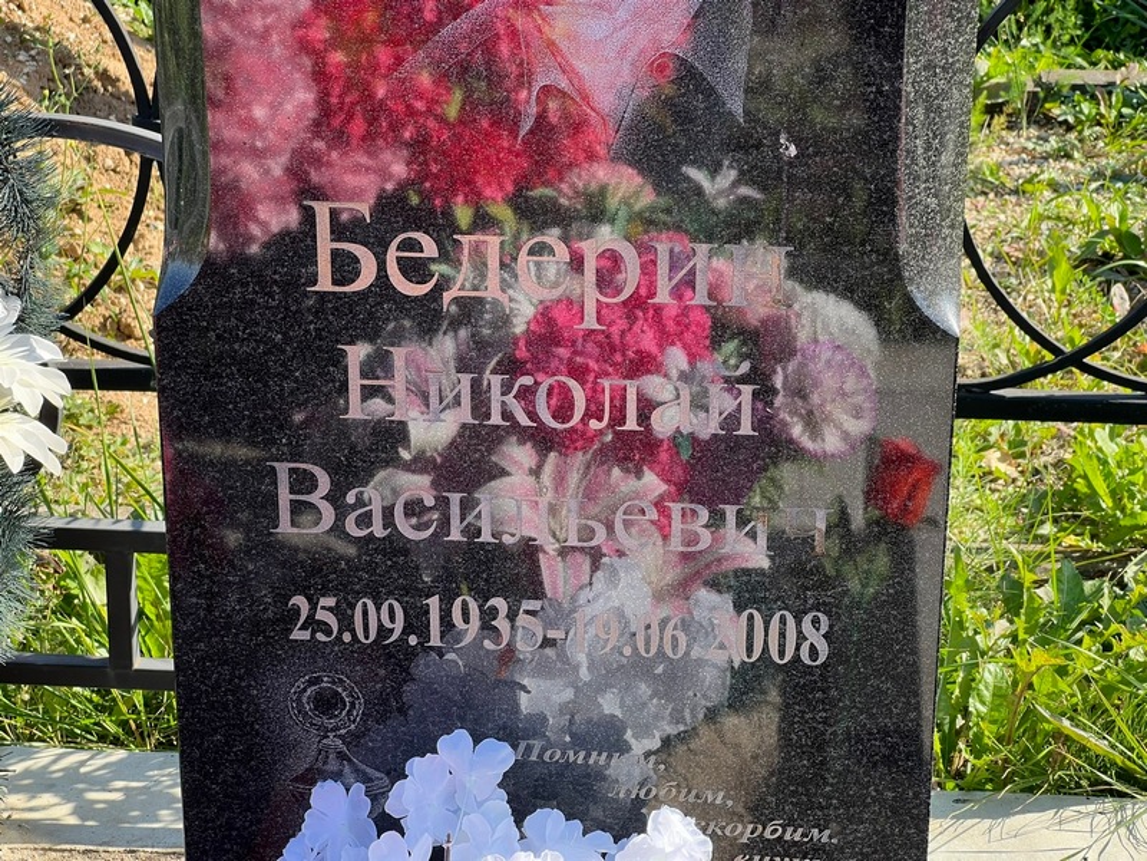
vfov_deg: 19.1
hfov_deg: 25.3
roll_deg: -0.3
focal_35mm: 77
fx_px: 2551
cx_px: 574
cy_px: 430
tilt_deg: -25.3
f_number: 2.8
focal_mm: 9
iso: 32
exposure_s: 1/163
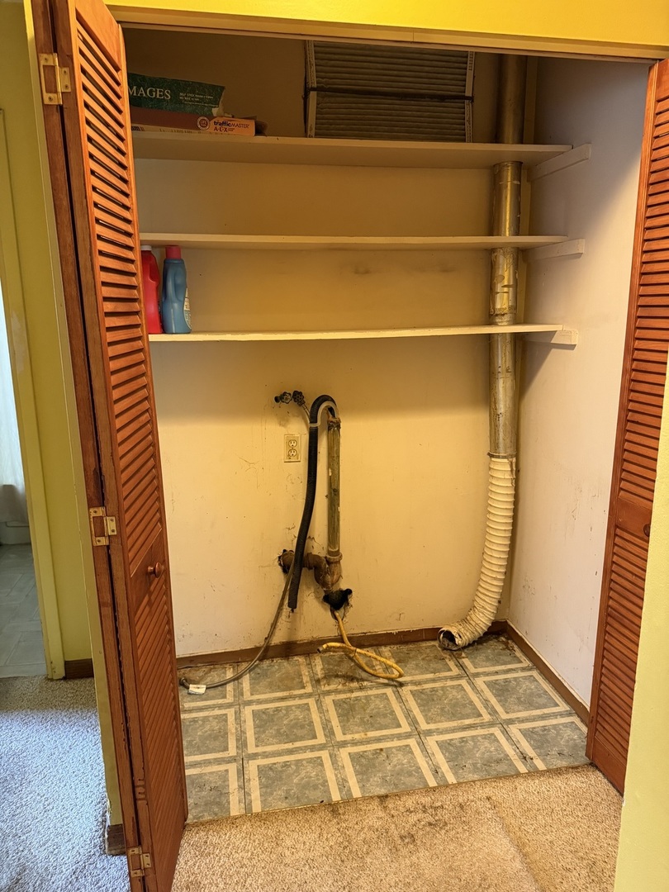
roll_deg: -0.2
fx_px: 618
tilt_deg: -12.9
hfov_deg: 56.8
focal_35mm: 24
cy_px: 446
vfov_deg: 71.6
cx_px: 334
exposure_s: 1/60
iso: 640
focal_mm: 6.76
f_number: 1.78
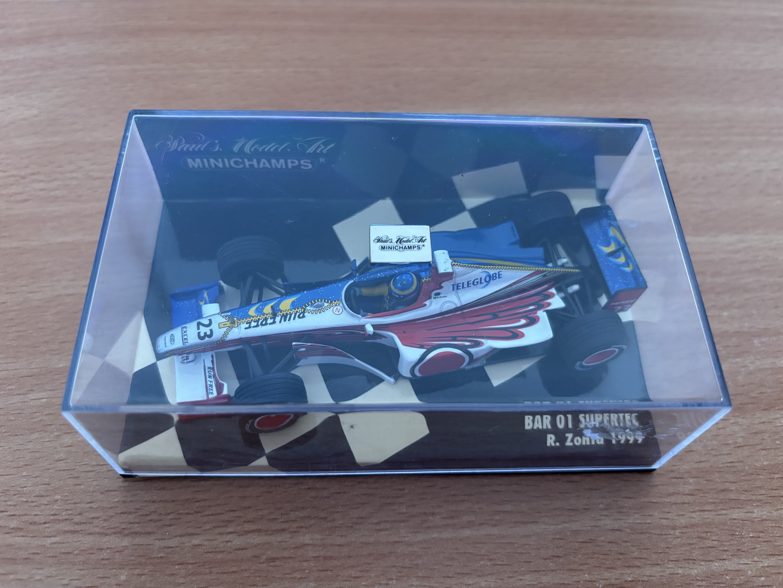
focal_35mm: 26
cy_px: 294
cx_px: 392
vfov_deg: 53.1
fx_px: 588
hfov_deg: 67.3
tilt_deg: -62.2
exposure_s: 1/60
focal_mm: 5.96
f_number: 1.6
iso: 500
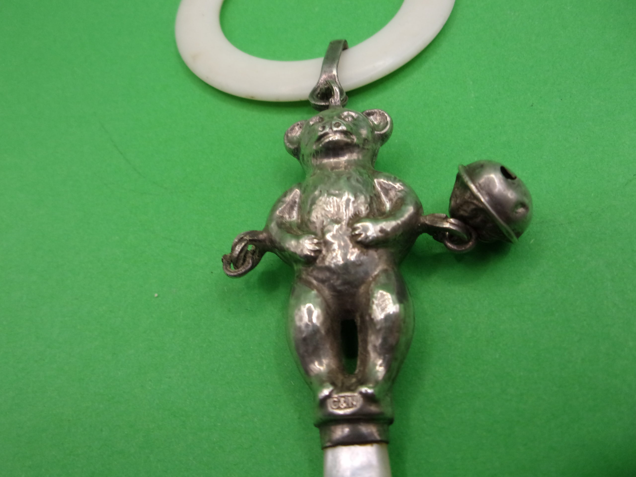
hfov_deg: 63.4
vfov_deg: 49.7
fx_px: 514
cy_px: 238
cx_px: 318
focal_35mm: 28
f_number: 3.9
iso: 121
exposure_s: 1/34
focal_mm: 5.1
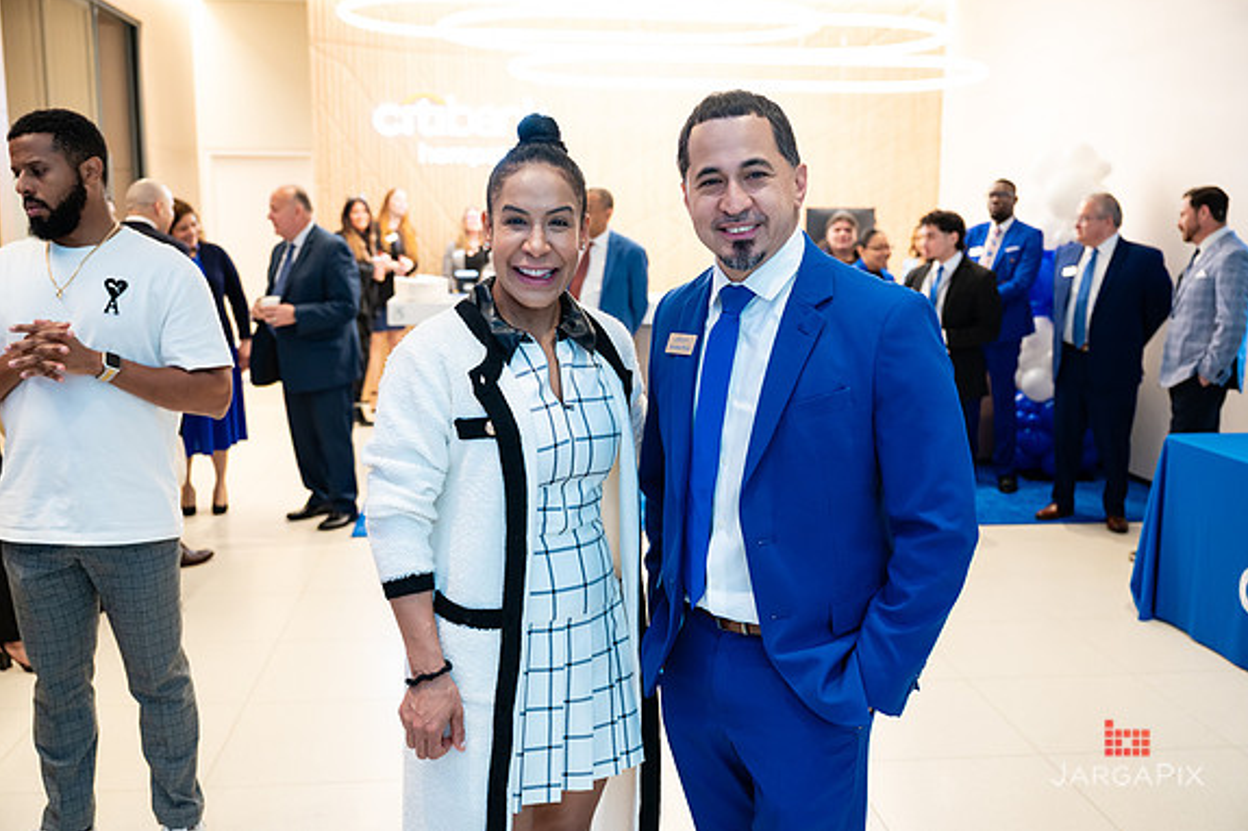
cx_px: 628
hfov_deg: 54.5
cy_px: 413
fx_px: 1213
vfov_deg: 37.8
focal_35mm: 35
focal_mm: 34.5
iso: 1250
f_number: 3.2
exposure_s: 1/200
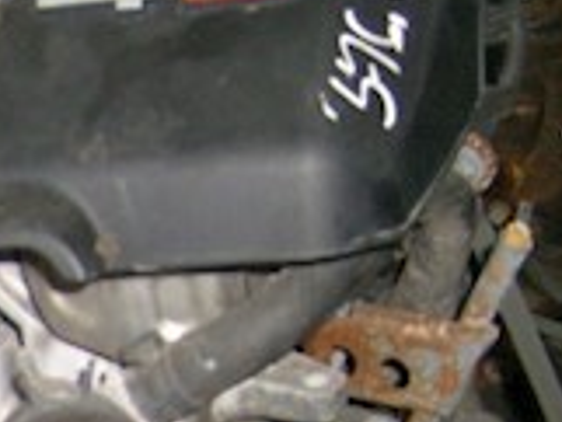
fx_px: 2258
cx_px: -321
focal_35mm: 139
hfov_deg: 13.3
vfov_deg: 10.2
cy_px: 680
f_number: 2.8
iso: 100
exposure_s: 1/45
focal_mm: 5.8
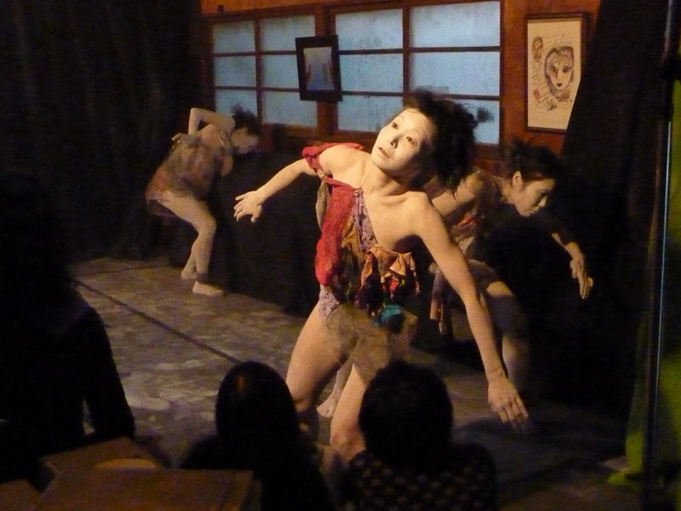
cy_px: 256
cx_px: 340
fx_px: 984
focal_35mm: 50
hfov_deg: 38.2
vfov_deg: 29.1
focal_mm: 5.7
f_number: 3.5
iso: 1600
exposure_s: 1/30
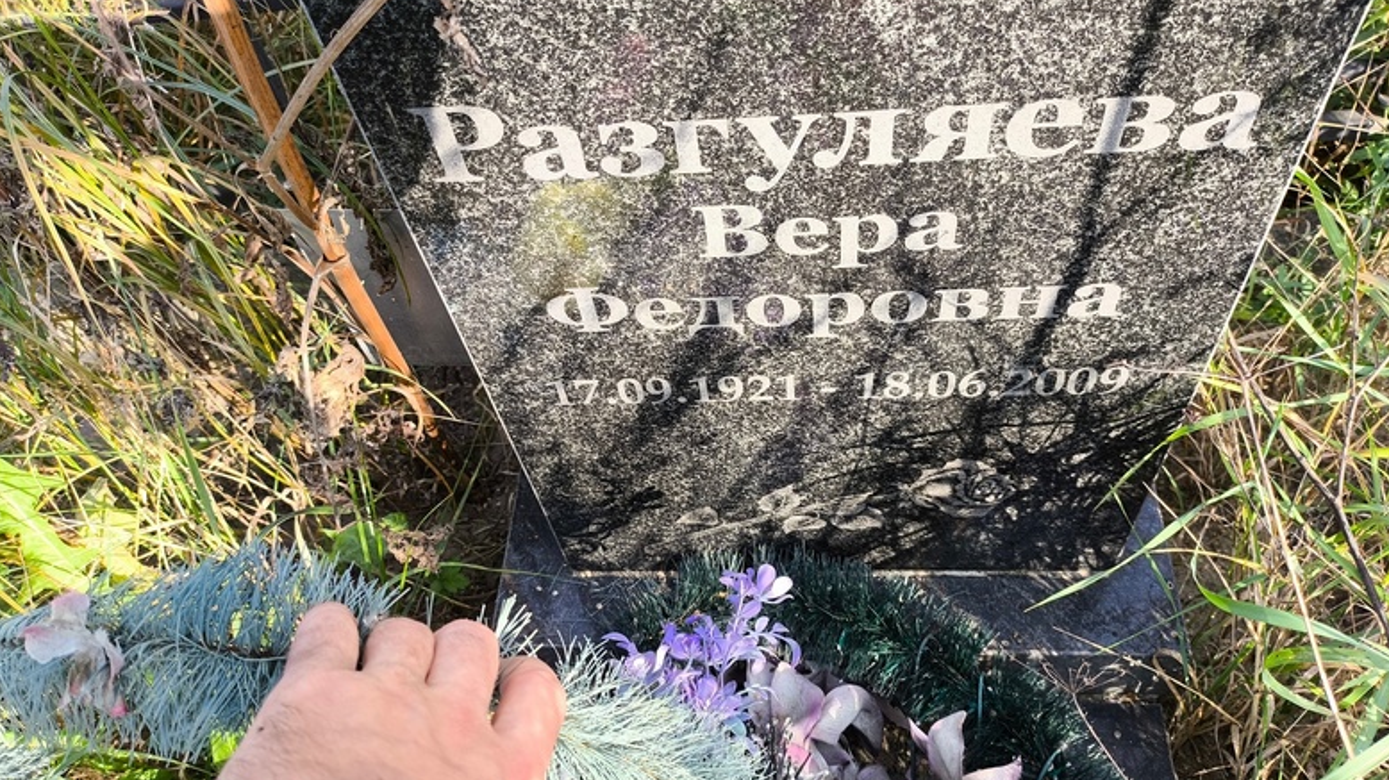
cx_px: 710
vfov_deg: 41.4
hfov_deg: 67.9
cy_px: 427
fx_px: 1031
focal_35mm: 28
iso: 50
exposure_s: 1/231
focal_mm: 4.71
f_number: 1.7
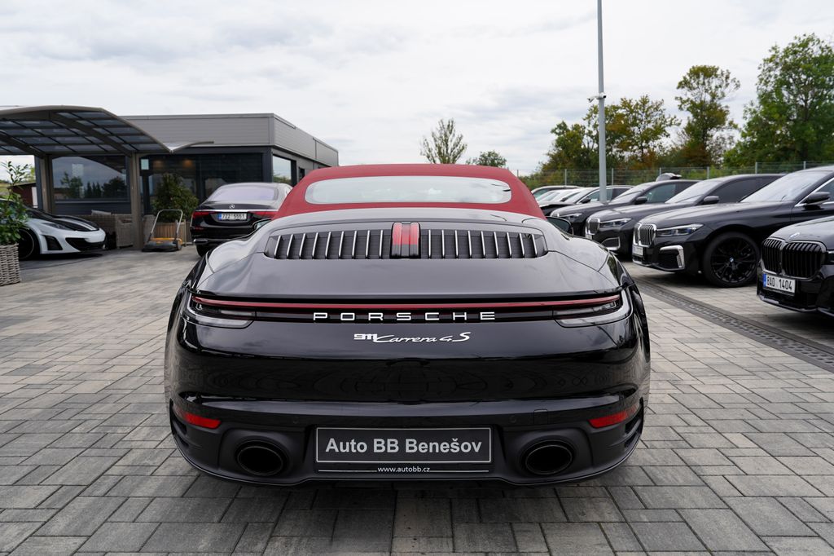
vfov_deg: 43.6
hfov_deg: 61.9
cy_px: 278
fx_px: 695
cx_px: 417
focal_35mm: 30
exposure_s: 1/125
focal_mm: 30
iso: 100
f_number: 5.6
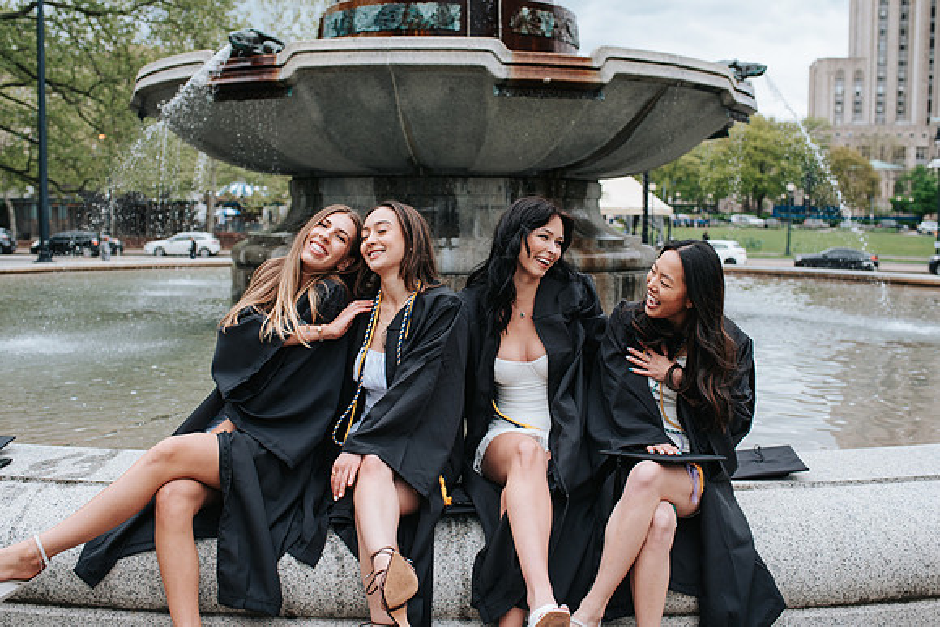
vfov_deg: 34.6
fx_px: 1007
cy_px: 298
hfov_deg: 50.0
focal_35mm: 39
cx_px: 468
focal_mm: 35
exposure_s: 1/800
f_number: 3.5
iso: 200
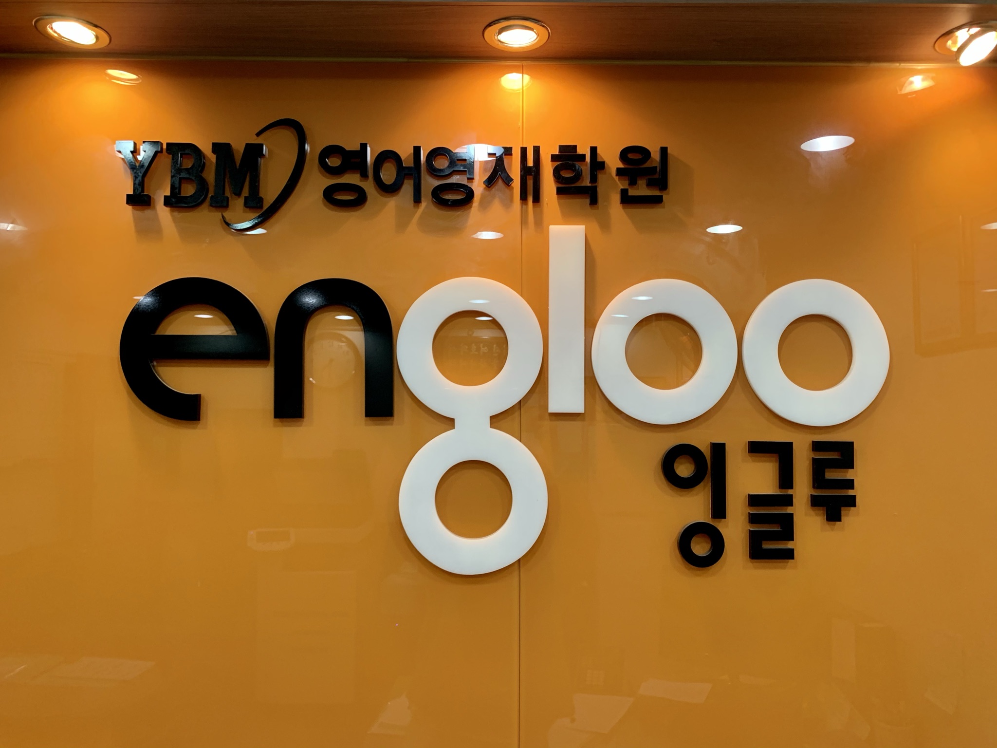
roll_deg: -0.7
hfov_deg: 67.3
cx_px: 498
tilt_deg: +3.2
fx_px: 749
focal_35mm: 26
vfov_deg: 53.1
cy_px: 374
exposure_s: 1/60
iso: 160
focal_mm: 4.25
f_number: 1.8
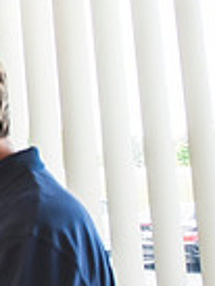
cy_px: 72
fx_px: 819
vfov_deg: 19.7
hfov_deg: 11.0
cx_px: -388
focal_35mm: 99
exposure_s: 1/200
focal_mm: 24
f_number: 2.8
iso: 1000
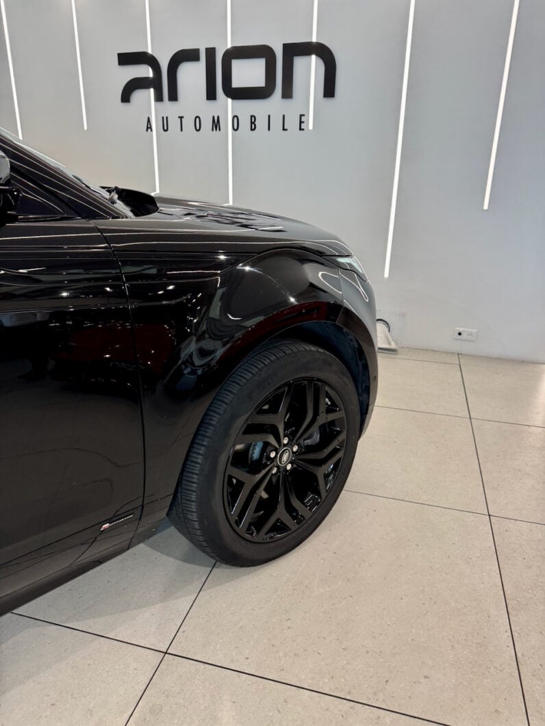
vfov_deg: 71.6
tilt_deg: -19.6
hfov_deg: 56.8
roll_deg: -0.1
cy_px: 363
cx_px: 272
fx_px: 504
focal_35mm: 24
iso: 125
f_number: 1.78
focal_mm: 6.76
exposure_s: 1/100
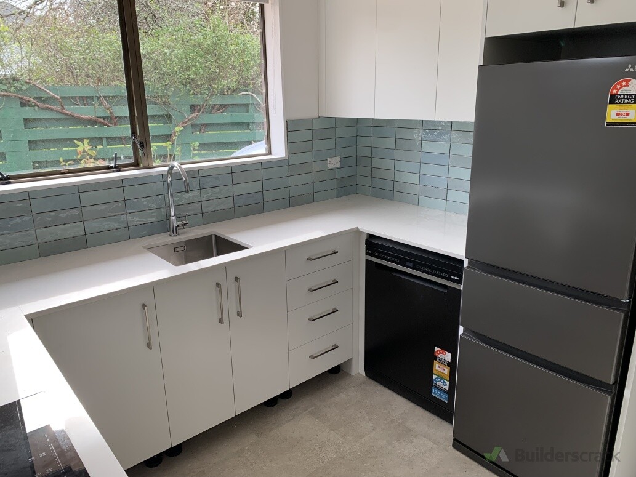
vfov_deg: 53.1
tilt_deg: -16.5
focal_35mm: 26
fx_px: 478
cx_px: 318
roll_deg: +1.1
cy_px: 238
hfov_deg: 67.3
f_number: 1.8
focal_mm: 4.25
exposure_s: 1/121
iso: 50
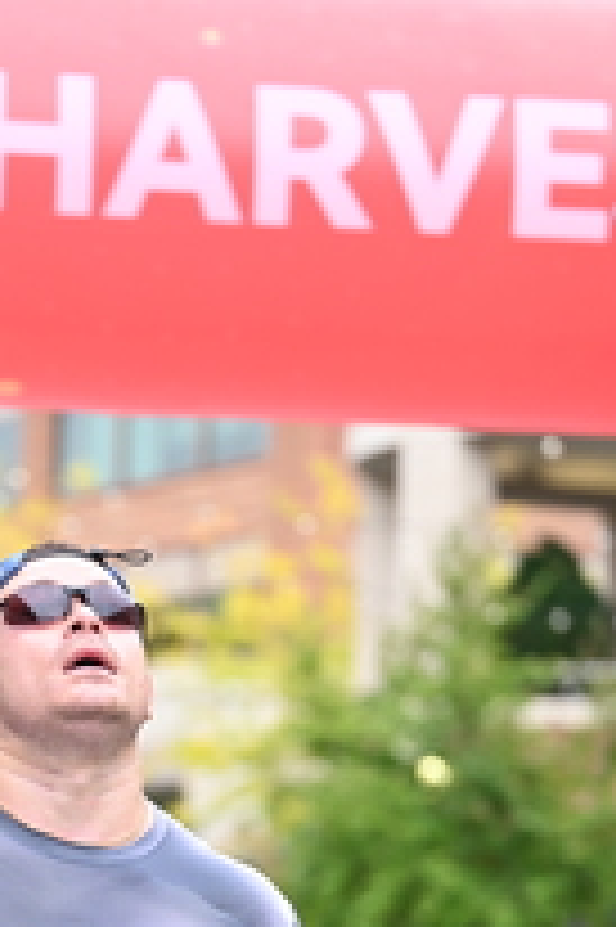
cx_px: 88
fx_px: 5296
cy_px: 896
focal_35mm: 206
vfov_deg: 9.9
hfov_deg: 6.6
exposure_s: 1/1600
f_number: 2.8
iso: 640
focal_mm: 77
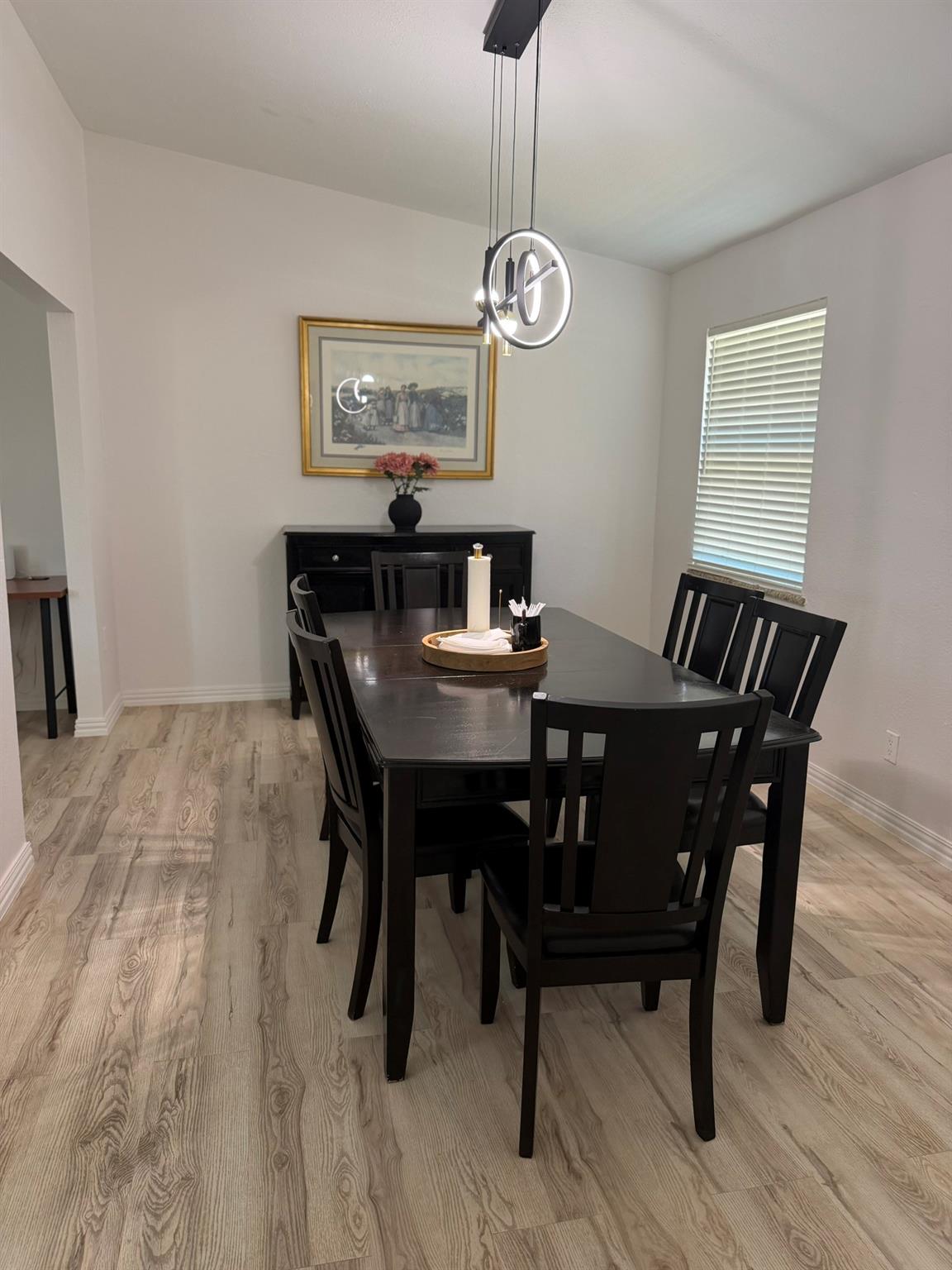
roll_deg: -1.7
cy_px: 635
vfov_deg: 71.6
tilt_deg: -11.4
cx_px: 476
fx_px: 880
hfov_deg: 56.8
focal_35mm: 24
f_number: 1.78
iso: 200
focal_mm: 6.76
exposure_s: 1/92
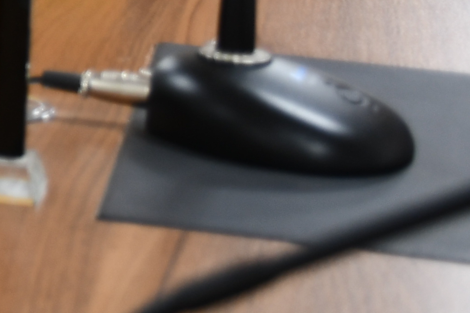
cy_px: -294
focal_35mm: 219
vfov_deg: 6.1
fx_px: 2859
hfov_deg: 8.5
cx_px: -685
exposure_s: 1/25
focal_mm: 27
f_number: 4
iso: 160
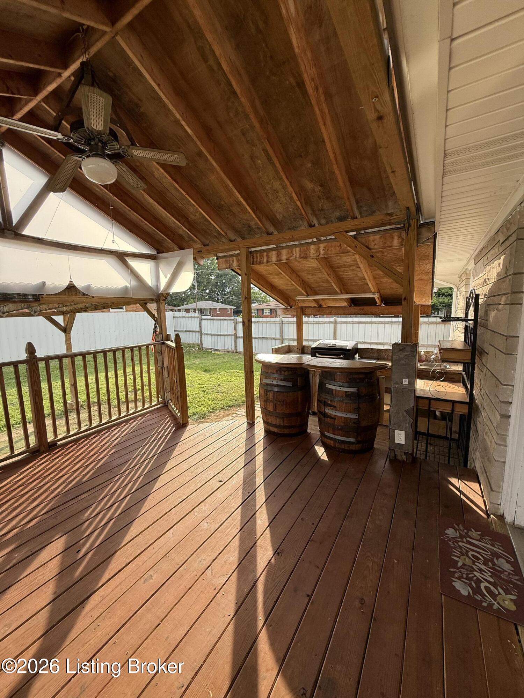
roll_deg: +0.7
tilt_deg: -6.8
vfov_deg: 102.1
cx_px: 262
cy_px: 349
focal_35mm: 14
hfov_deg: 85.7
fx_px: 283
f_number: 2.2
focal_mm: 2.22
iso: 50
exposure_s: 1/390
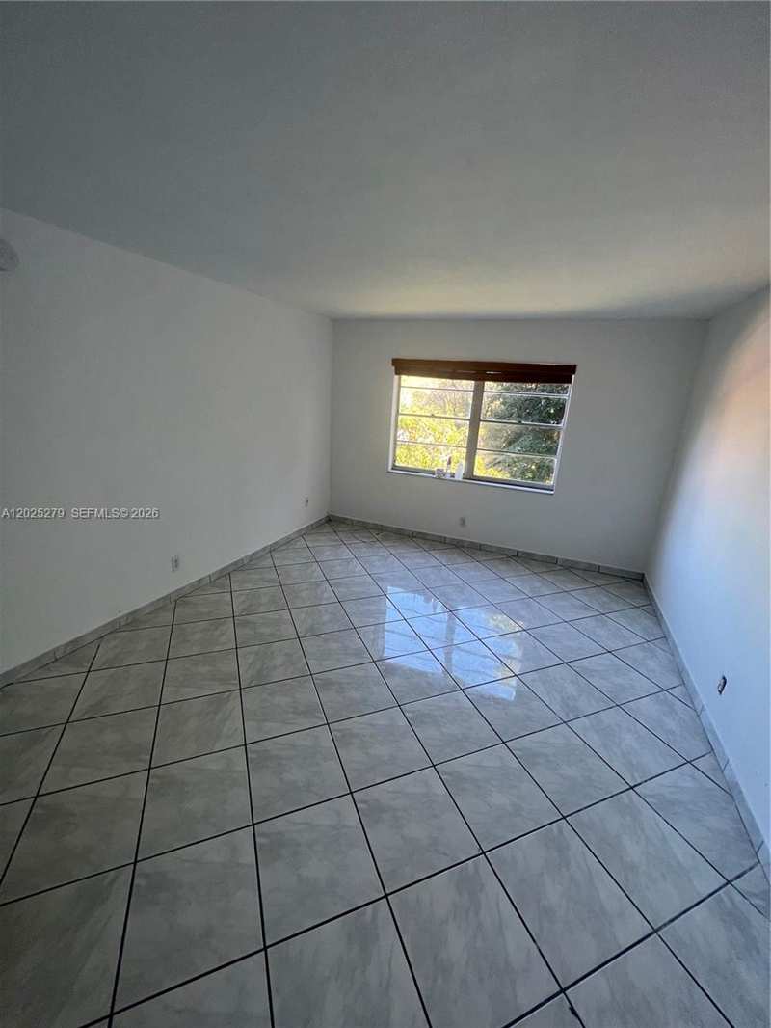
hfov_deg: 89.9
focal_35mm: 13
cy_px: 514
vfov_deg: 106.2
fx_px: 386
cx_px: 386
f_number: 1.8
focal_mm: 1.57
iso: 64
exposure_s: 1/99
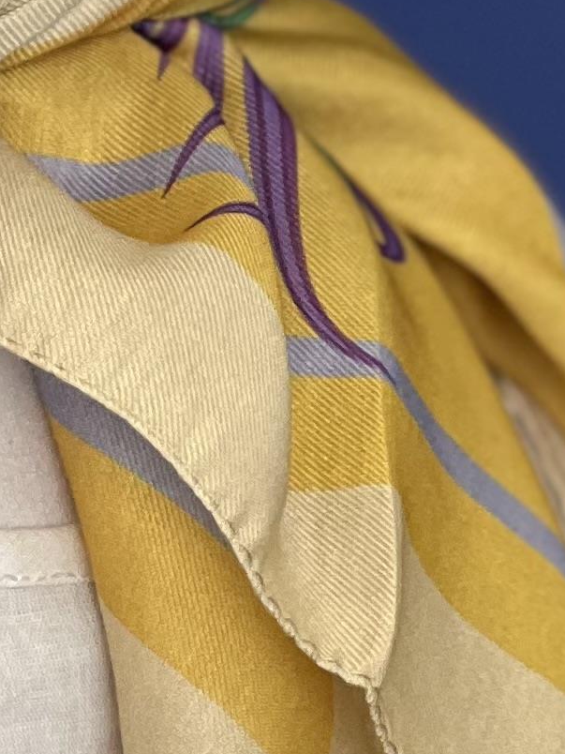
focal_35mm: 386
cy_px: -282
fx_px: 8400
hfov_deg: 3.8
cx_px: -218
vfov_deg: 5.1
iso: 64
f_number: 2.8
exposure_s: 1/100
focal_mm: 9
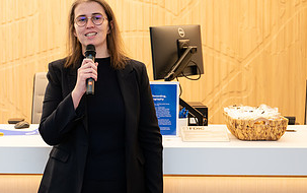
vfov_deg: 14.6
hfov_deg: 22.6
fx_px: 754
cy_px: 89
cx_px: 46
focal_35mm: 90
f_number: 3.2
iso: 400
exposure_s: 1/160
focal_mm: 43
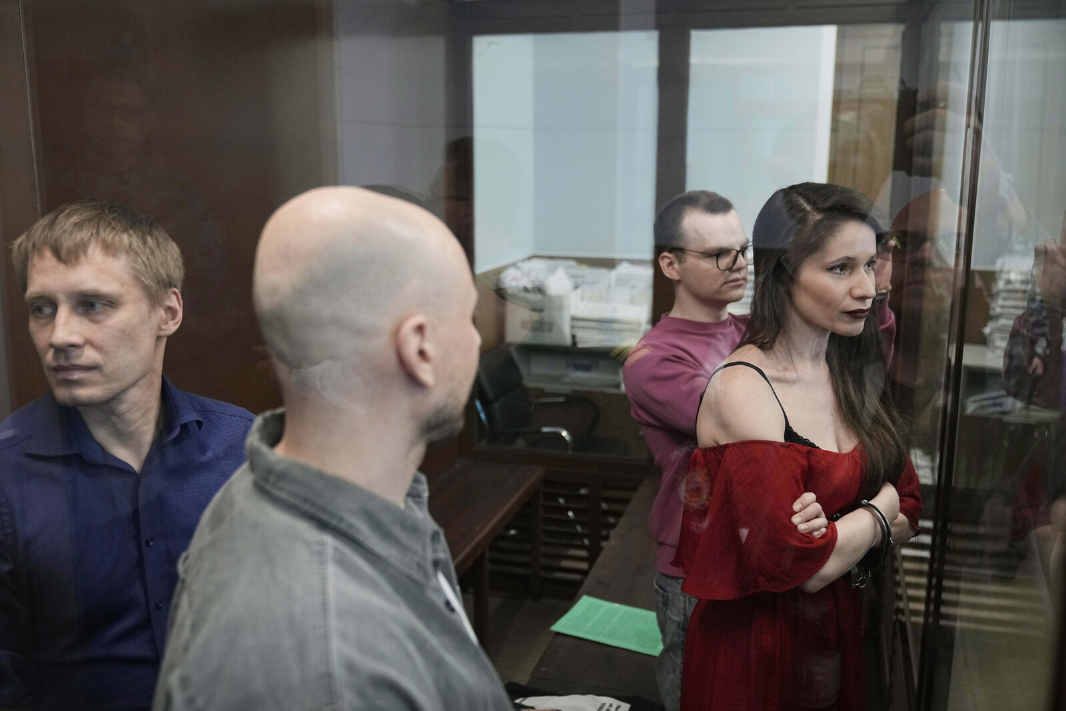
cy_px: 356
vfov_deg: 38.9
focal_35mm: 34
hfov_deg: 55.8
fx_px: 1007
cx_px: 533
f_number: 2.8
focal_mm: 34
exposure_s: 1/320
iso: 2000
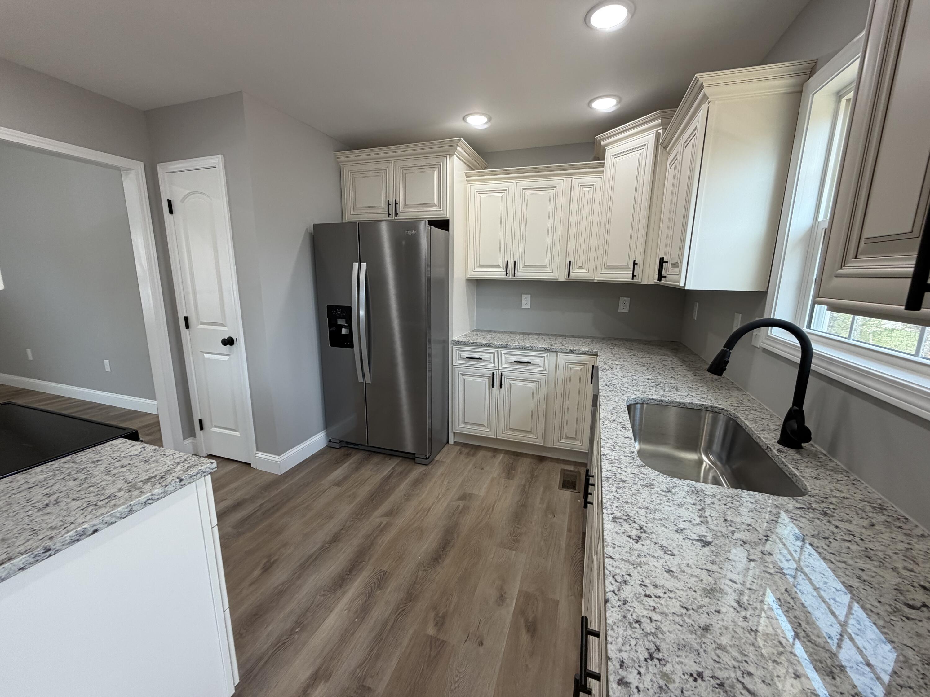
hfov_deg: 102.1
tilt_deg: -10.3
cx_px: 465
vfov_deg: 85.7
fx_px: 376
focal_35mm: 14
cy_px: 348
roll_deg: +1.4
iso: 100
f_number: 2.2
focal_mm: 2.22
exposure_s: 1/120
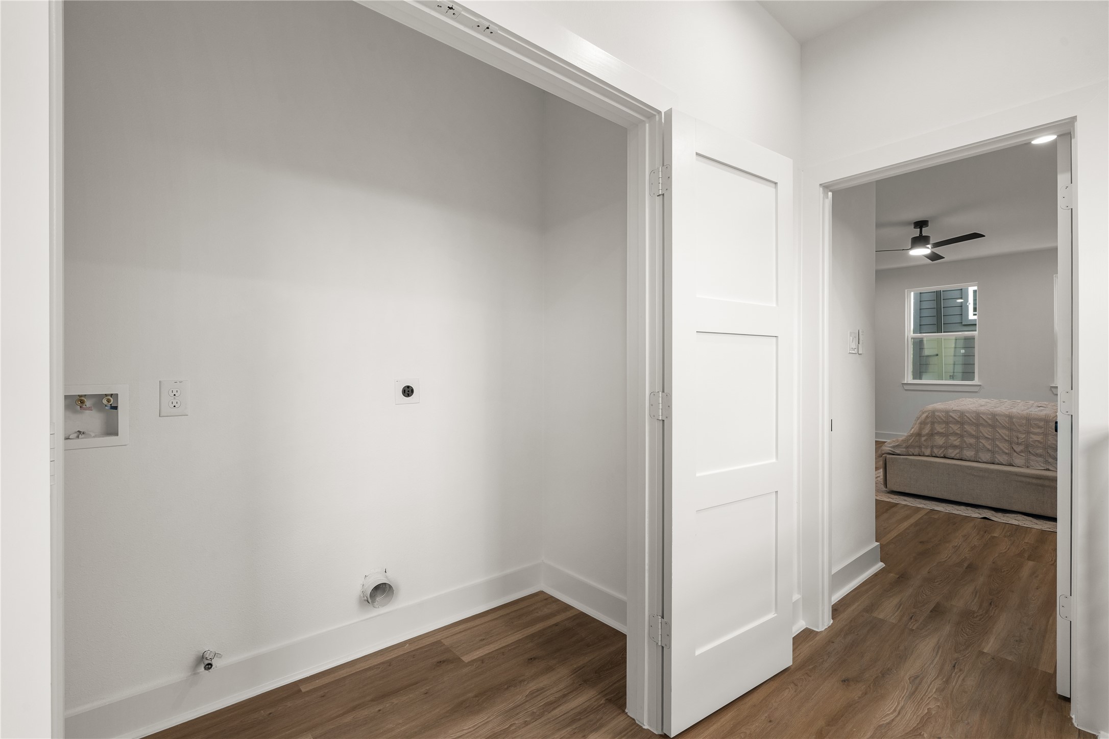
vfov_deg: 73.7
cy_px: 370
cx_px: 554
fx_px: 493
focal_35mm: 16
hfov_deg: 96.7
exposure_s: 1/5
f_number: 9
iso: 250
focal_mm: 16
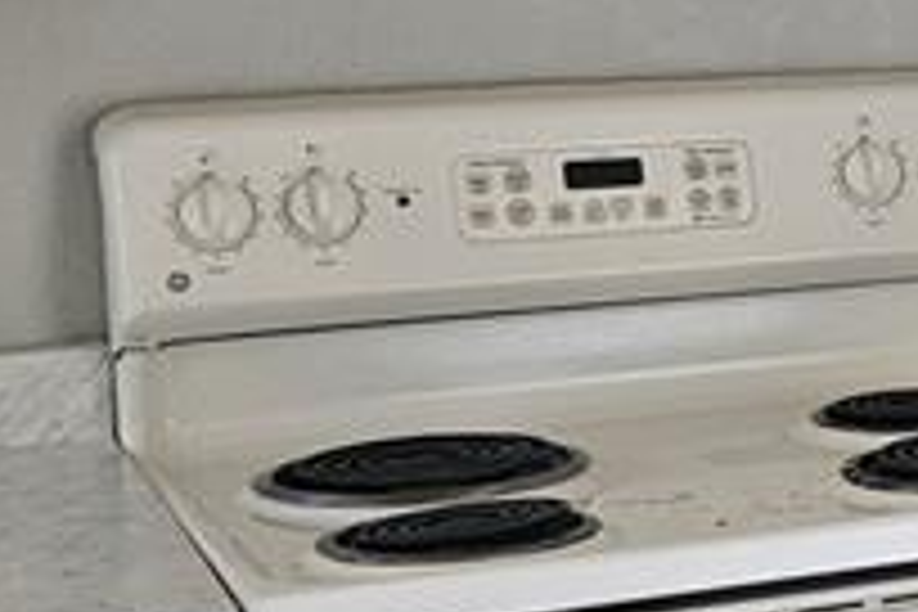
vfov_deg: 11.4
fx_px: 3060
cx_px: 1683
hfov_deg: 14.8
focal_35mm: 120
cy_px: 202
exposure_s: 1/207
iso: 250
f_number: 1.8
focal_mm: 5.4
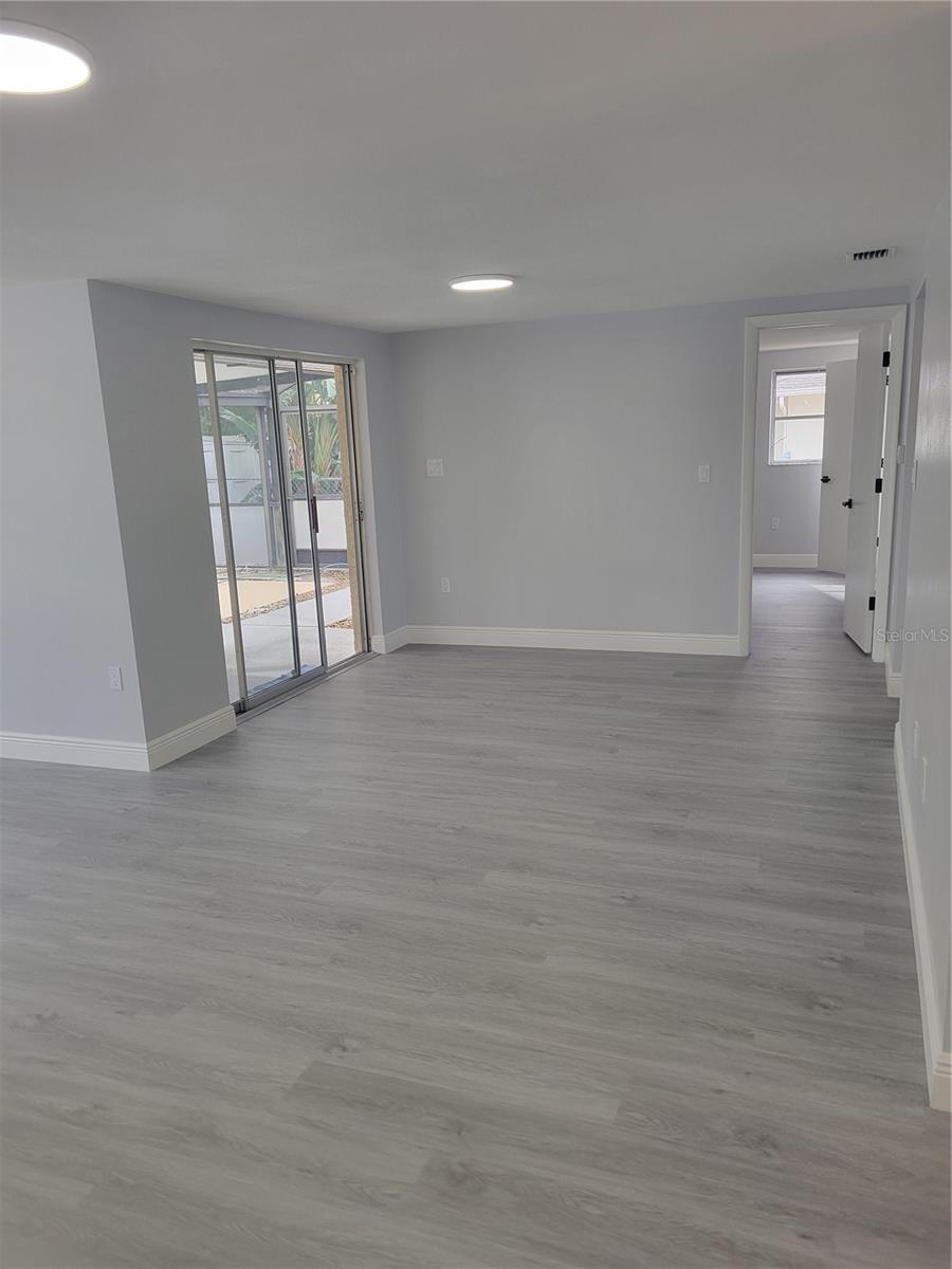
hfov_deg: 53.1
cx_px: 476
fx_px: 953
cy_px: 634
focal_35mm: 26
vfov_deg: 67.3
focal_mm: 5.4
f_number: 1.8
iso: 100
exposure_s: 1/120
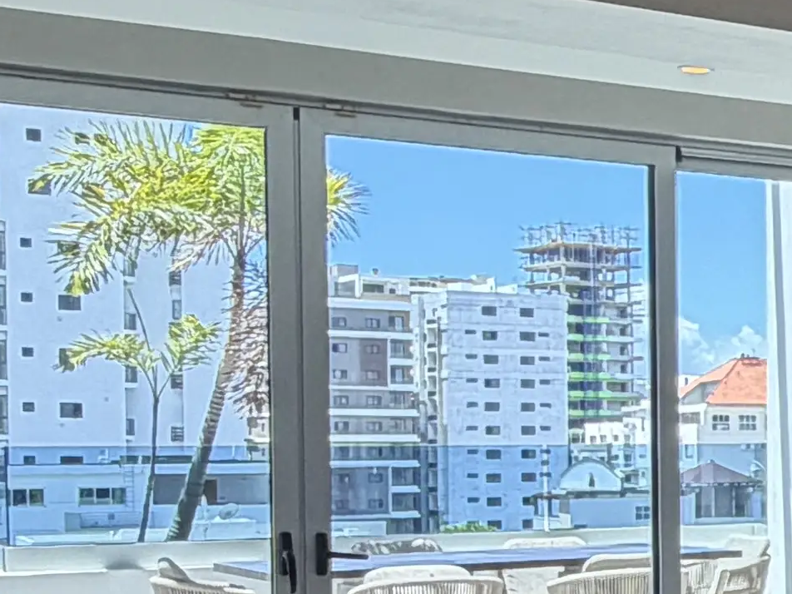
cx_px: 1439
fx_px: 1922
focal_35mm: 84
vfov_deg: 17.4
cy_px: 476
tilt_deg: -1.0
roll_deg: +0.3
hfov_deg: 18.2
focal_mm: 2.22
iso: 64
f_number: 2.2
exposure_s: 1/120
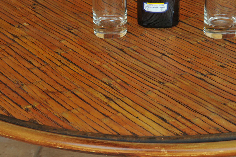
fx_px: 786
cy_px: 78
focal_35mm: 120
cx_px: 118
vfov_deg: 11.4
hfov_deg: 17.1
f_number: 22
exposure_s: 1/30
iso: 2500
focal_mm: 120
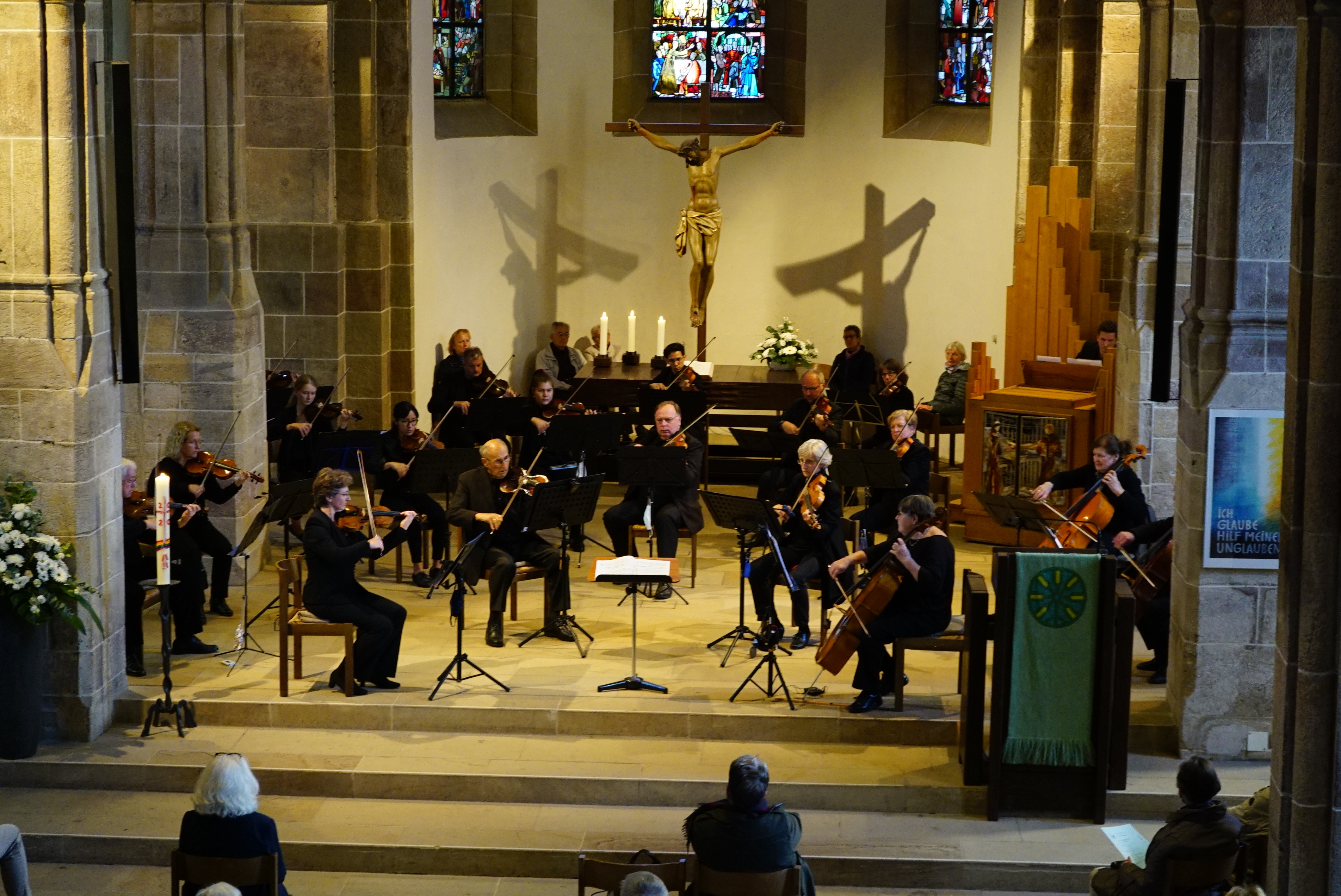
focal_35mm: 70
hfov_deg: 28.8
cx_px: 670
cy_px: 448
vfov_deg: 19.5
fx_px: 2609
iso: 4000
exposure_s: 1/50
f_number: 7.1
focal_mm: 70
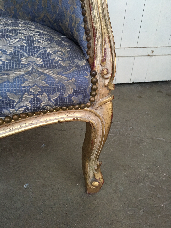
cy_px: 114
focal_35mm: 29
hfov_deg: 48.2
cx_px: 86
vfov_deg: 61.7
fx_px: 191
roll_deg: -3.1
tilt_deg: -32.4
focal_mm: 4.15
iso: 200
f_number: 2.2
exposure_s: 1/25
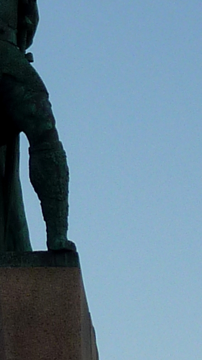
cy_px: -155
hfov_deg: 4.8
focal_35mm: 247
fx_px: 2353
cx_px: -302
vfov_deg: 8.6
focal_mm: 6.5
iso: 80
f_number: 4
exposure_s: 1/160
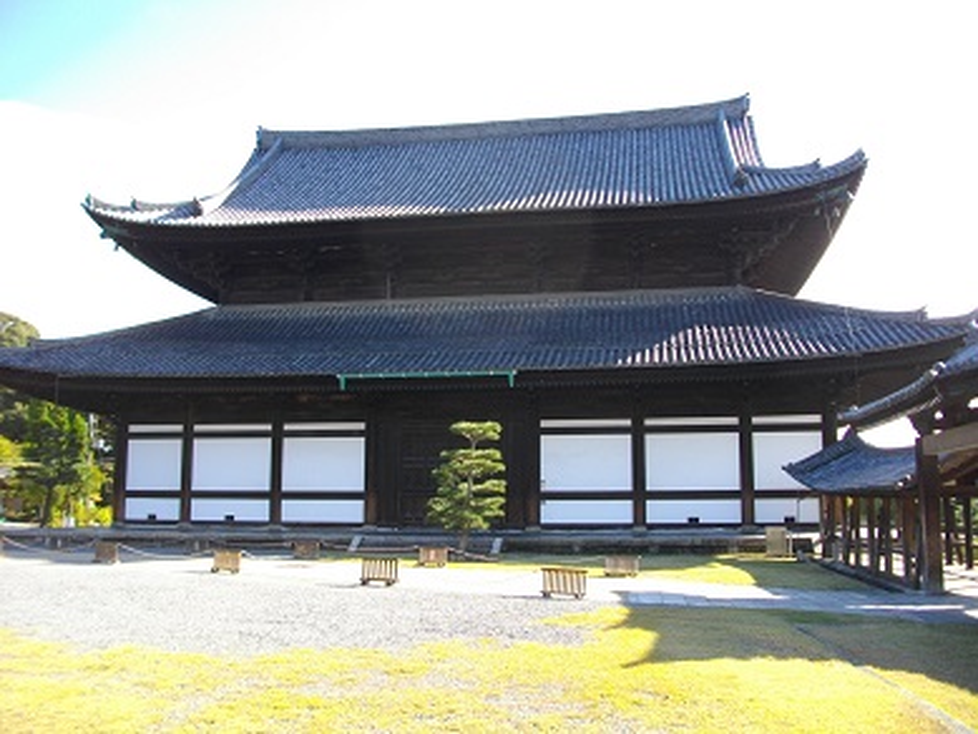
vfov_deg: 44.2
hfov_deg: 56.8
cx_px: 489
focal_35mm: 32
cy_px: 367
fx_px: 904
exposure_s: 1/250
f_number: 2.9
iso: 100
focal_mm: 5.7
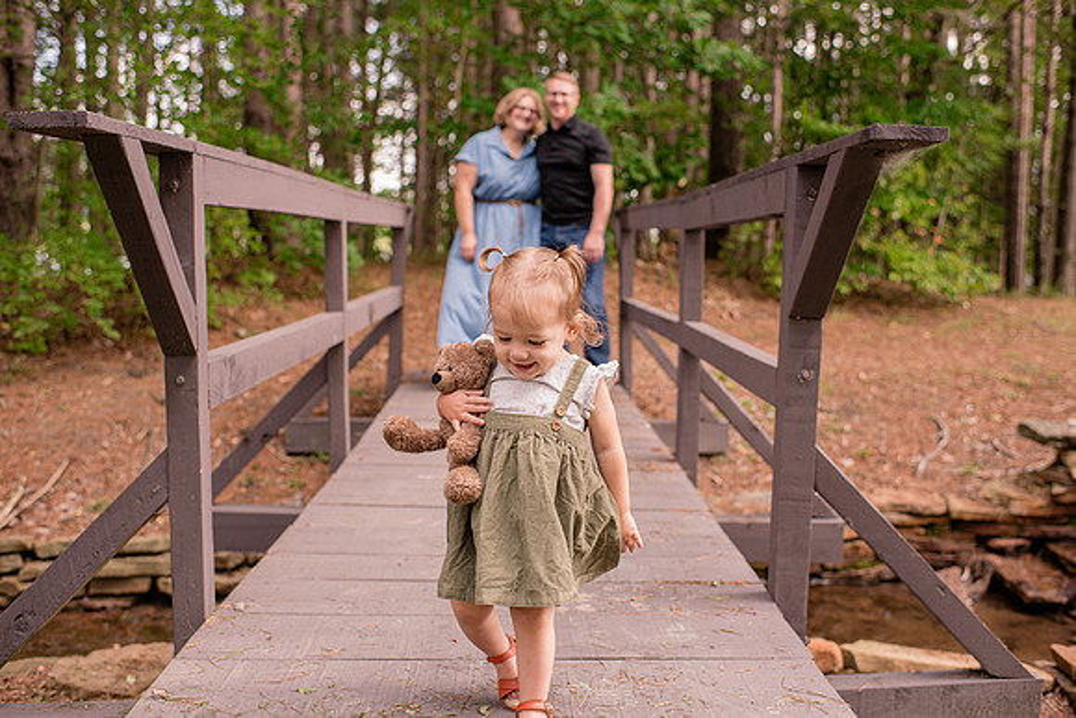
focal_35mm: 35
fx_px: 1046
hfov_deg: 54.4
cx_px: 538
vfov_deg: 37.9
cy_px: 359
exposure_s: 1/640
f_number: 2.8
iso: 400
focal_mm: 35
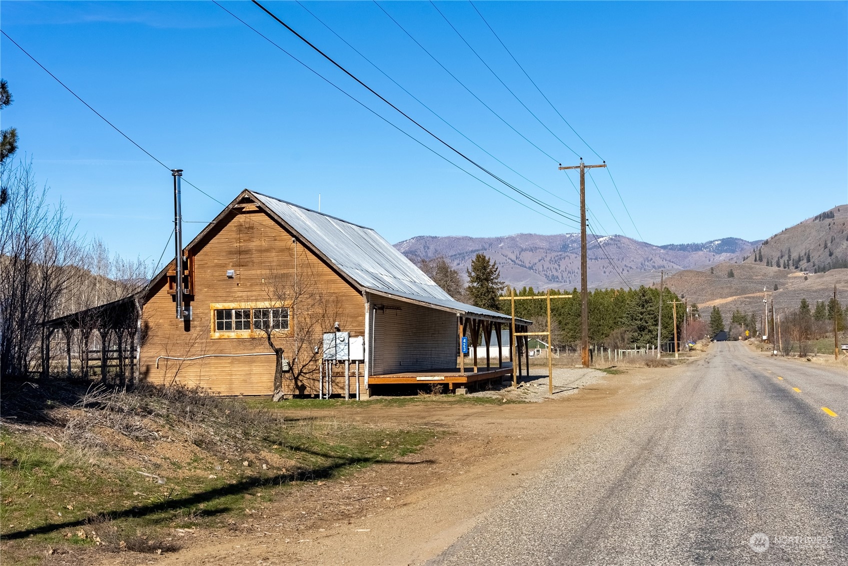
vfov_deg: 25.1
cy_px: 283
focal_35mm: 54
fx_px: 1270
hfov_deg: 36.9
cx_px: 424
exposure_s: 1/8000
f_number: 20
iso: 400
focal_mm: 53.9
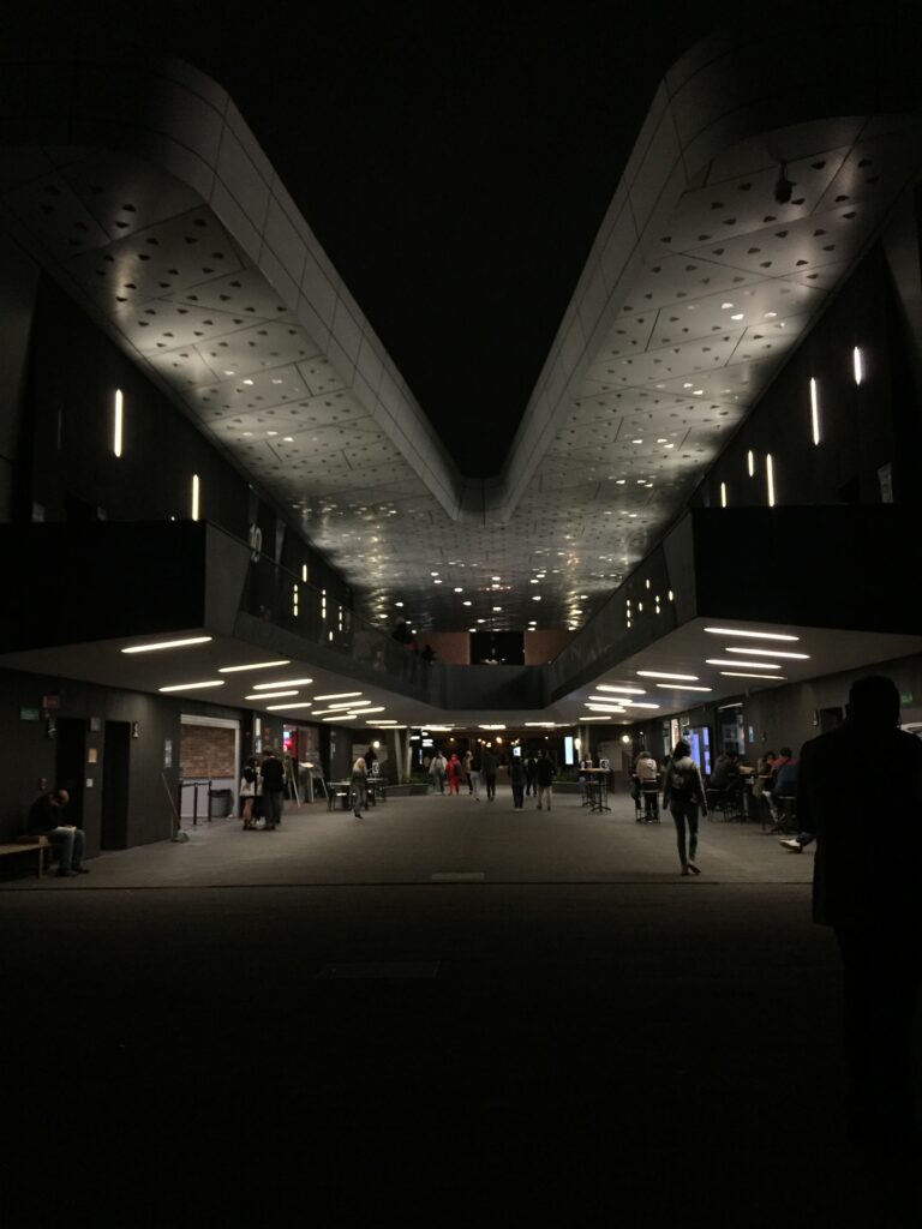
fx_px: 1030
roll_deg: +0.9
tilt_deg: +8.1
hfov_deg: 48.2
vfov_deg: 61.7
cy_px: 614
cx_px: 461
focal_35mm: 29
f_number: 2.2
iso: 160
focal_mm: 4.15
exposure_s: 1/30
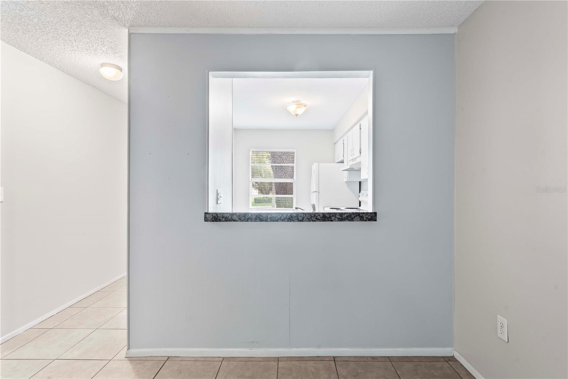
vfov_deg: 73.7
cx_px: 284
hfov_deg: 96.7
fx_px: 252
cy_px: 190
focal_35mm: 16
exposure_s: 6
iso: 200
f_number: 9
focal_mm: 16
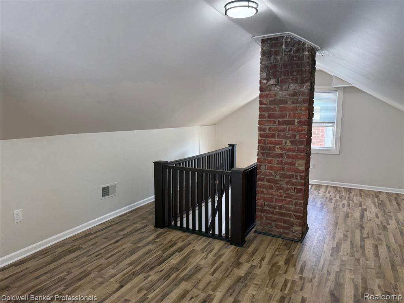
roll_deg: +0.3
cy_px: 152
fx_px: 280
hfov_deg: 71.6
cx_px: 202
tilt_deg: -9.2
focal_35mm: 24
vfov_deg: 56.8
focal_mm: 6.76
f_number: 1.78
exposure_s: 1/165
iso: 200
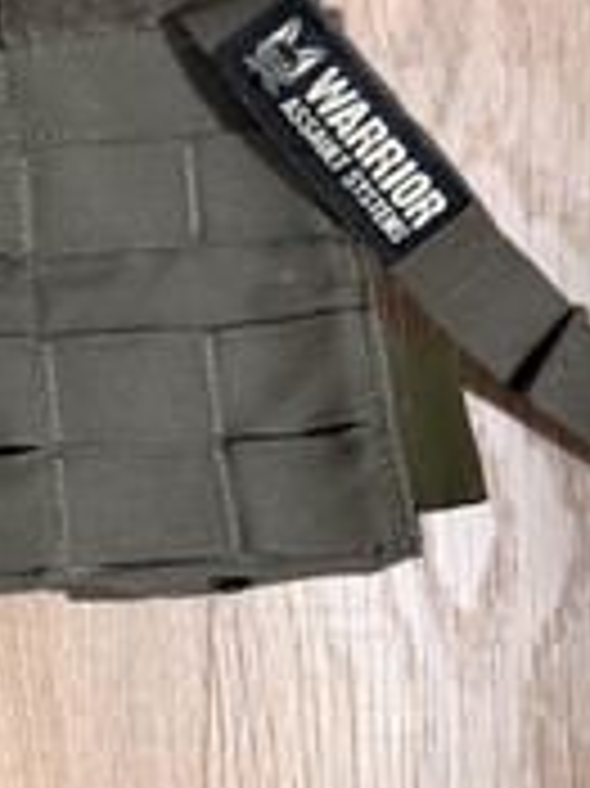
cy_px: 216
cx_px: -86
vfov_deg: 29.9
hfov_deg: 21.5
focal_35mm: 64
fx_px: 1456
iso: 800
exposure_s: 1/60
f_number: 1.78
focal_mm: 6.76
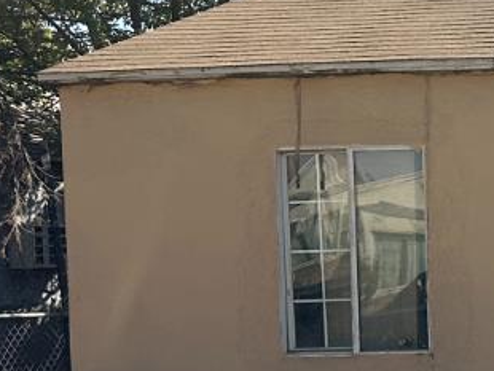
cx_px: 1100
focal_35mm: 116
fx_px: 1657
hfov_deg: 13.5
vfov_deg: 12.7
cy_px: 313
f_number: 1.78
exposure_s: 1/3861
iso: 80
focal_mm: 6.86
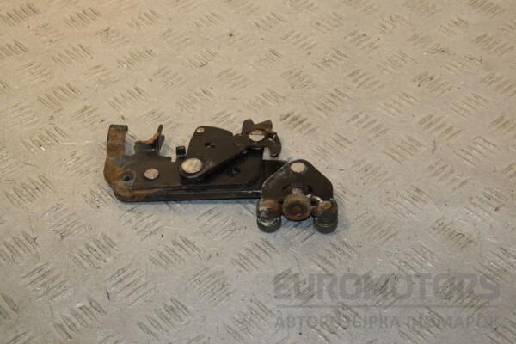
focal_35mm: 63
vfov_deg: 21.6
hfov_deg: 31.9
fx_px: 903
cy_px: 172
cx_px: 258
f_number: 8
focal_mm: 42
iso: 800
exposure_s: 1/200
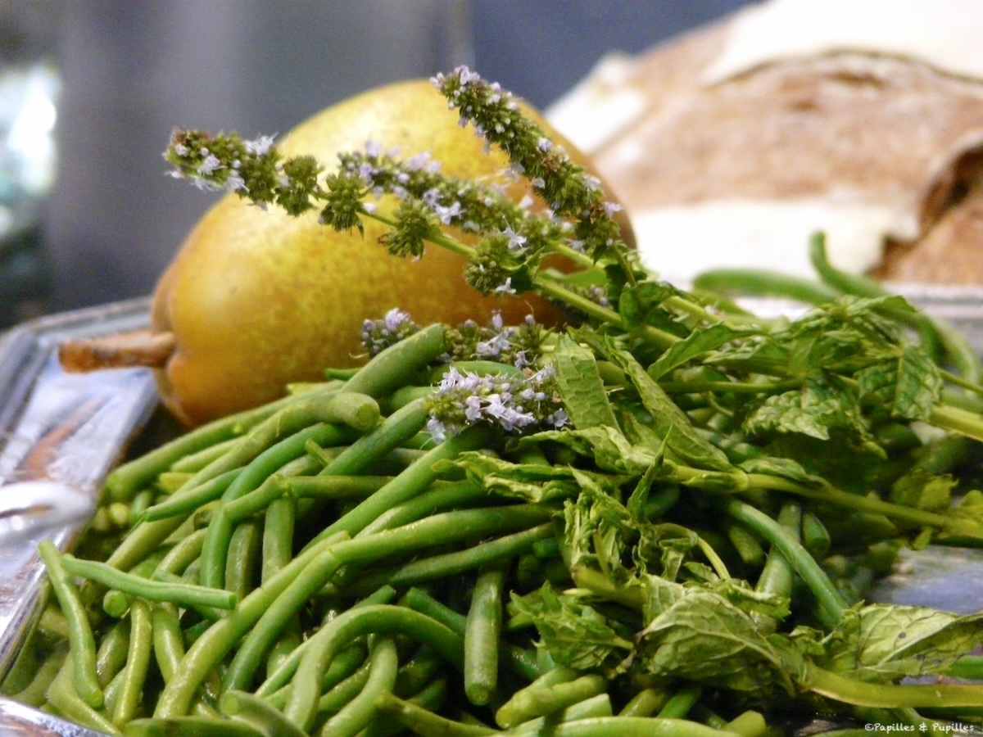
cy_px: 368
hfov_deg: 4.8
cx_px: 492
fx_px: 11643
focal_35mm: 410
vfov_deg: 3.6
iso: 800
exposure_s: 1/30
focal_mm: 67.4
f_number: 3.6
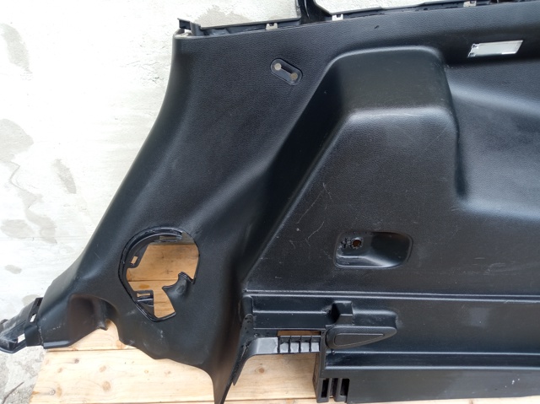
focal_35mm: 27
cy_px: 202
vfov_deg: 51.3
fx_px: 421
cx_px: 270
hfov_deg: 65.4
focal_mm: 3.79
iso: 150
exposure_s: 1/50
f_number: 2.2
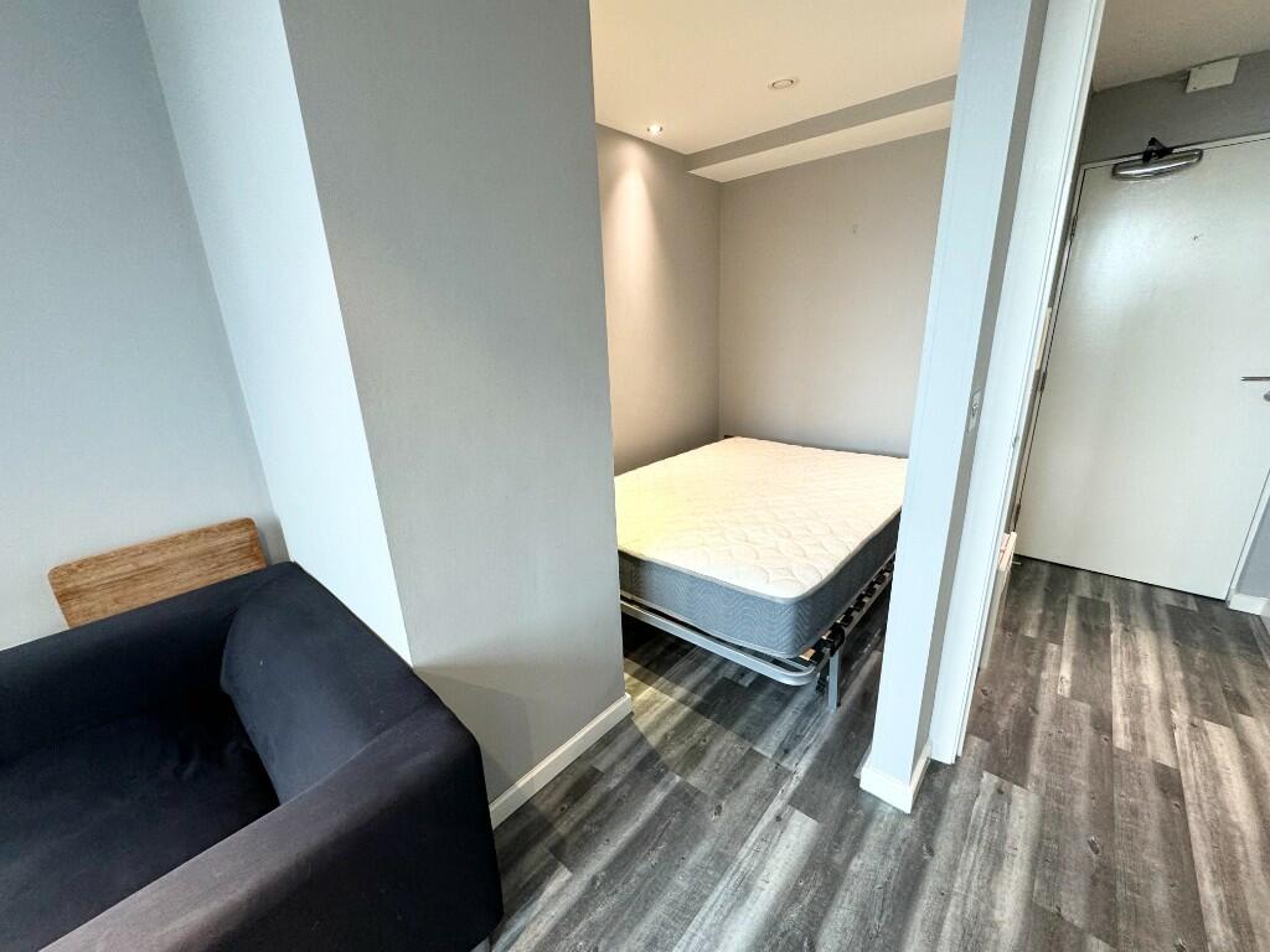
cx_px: 635
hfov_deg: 102.1
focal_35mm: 14
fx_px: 514
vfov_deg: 85.7
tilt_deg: -17.4
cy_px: 476
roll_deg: +1.8
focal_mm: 2.22
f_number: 2.2
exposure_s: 1/50
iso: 160
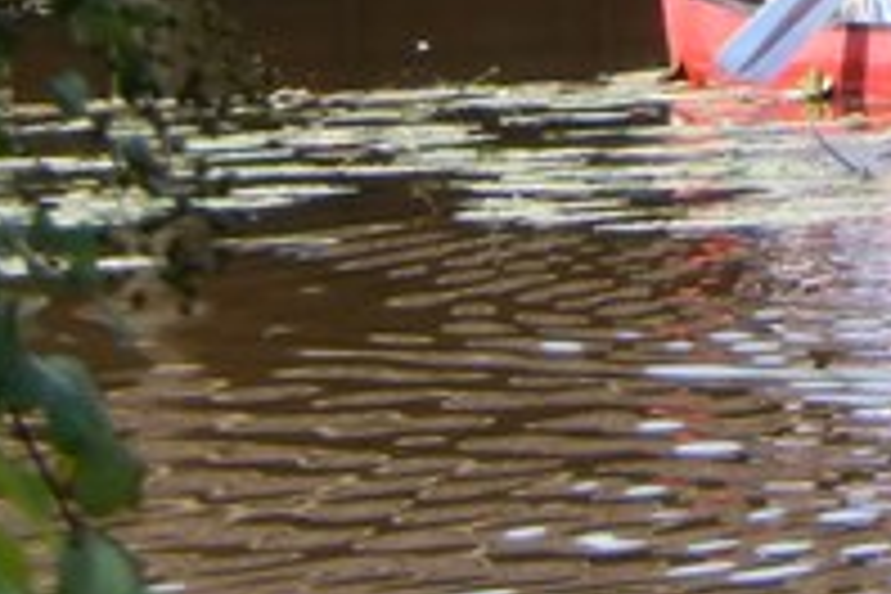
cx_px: 1336
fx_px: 24798
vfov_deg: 1.4
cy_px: -675
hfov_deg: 2.1
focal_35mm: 1002
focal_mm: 42.8
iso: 125
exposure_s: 1/250
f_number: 5.8
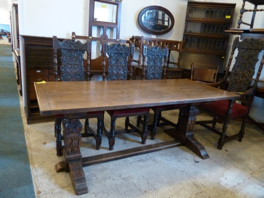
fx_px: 191
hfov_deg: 69.4
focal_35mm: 25
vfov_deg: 54.9
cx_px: 132
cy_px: 99
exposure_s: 1/6
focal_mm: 4.1
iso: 400
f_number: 3.3
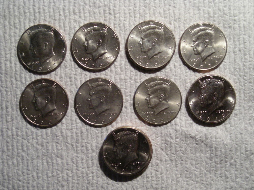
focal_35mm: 76
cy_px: 95
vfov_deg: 19.4
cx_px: 127
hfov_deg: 25.7
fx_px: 558
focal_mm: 12.3
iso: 194
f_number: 3.9
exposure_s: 1/58.8
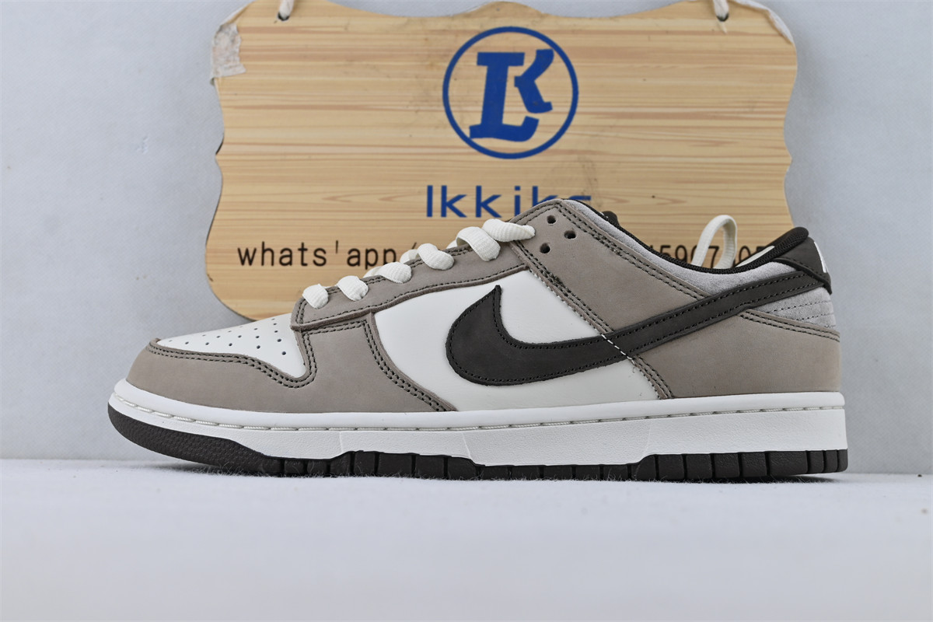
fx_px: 1263
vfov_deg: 27.7
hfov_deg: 40.5
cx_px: 466
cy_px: 311
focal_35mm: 49
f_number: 5
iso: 100
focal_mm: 32.5
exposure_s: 1/80
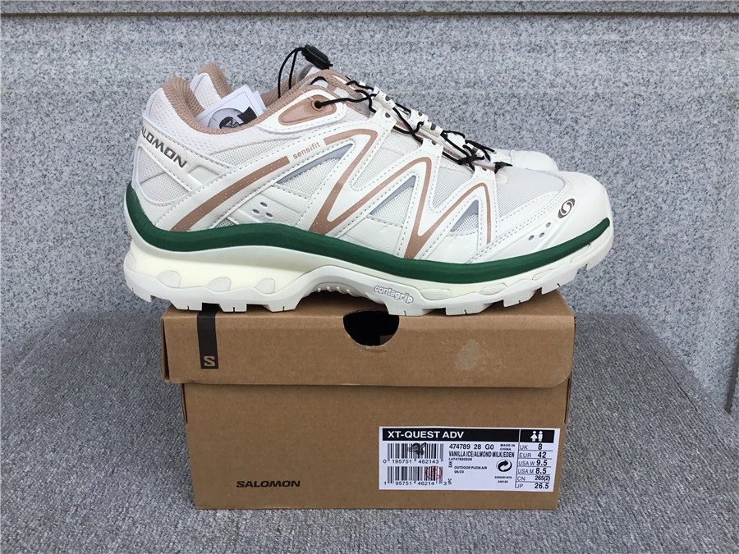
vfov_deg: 45.4
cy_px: 277
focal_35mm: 31
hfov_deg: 58.4
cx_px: 370
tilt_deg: -19.6
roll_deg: +0.5
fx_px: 662
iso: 25
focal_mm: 3.3
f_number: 2.4
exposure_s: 1/547
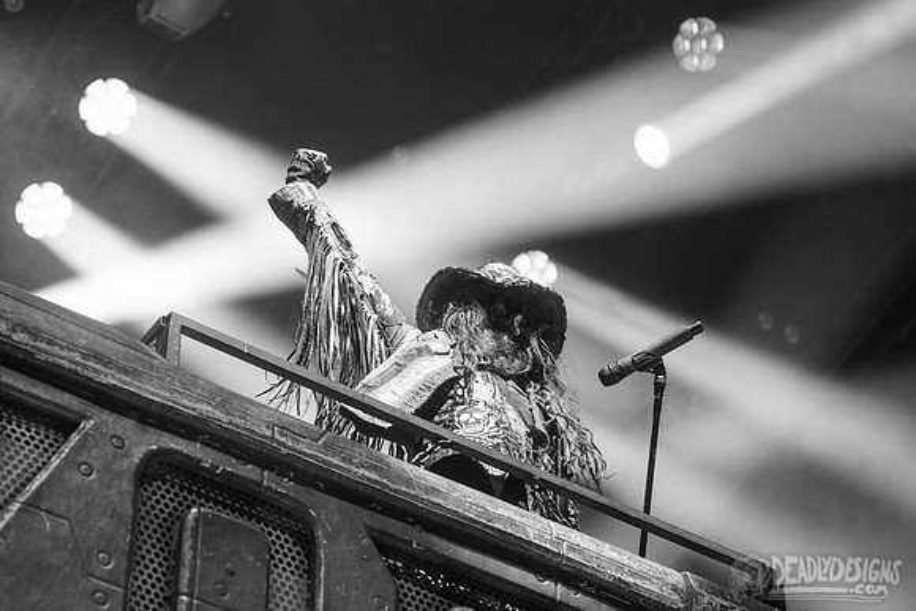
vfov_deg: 13.3
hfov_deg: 19.9
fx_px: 2614
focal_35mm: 103
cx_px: 524
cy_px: 282
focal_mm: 86
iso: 3200
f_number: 4
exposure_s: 1/500
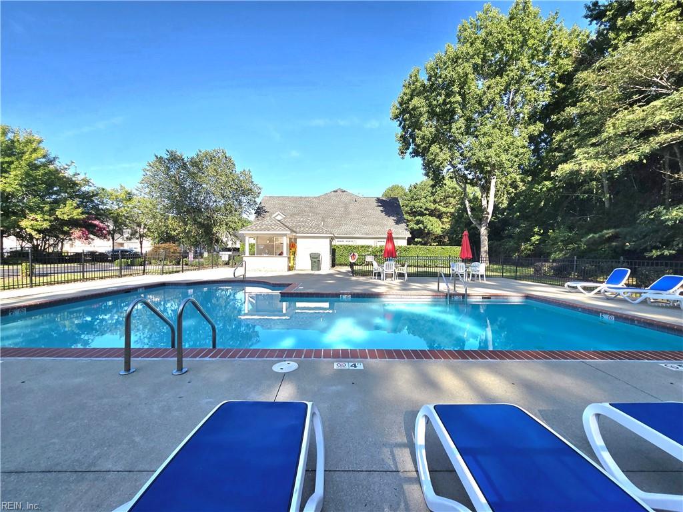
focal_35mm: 13
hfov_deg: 106.2
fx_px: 256
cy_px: 256
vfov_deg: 89.9
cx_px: 342
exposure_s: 1/1250
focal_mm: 2.2
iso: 50
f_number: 2.2
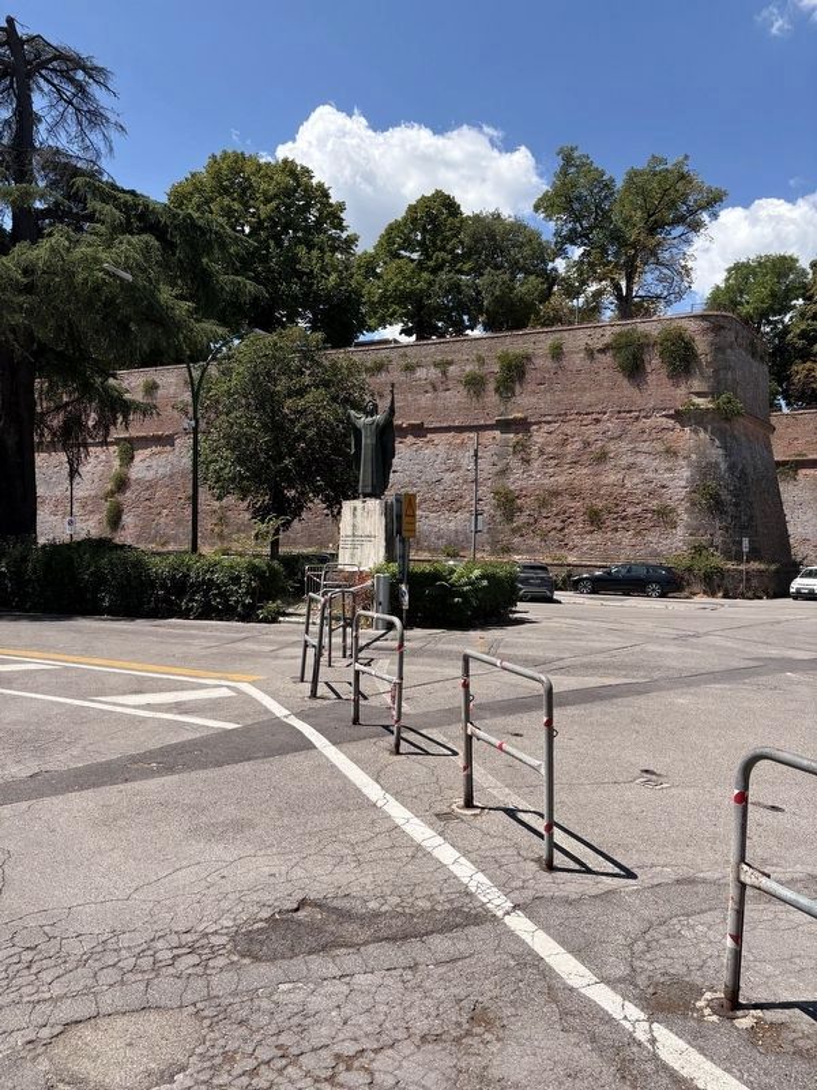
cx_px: 408
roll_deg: -3.1
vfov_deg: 67.3
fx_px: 818
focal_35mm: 26
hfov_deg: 53.1
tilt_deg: +1.2
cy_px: 545
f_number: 1.6
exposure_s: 1/3279
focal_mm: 5.96
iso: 50
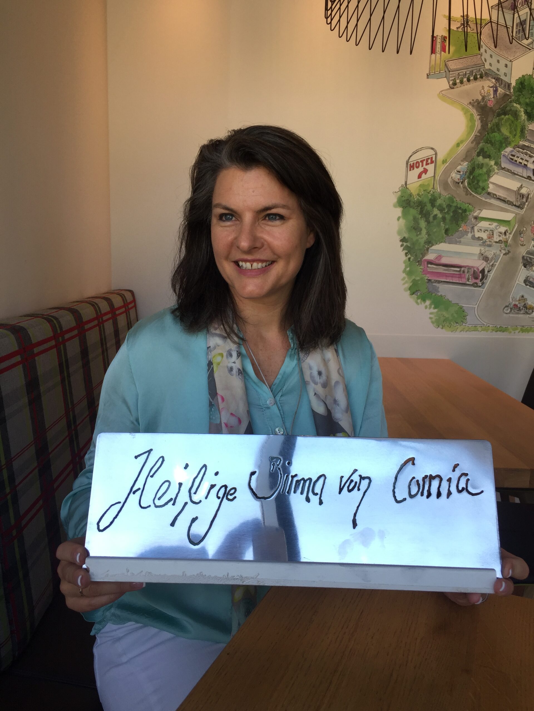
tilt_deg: -9.2
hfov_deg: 48.2
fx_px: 596
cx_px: 267
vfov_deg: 61.7
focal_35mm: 29
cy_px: 356
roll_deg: -2.0
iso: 32
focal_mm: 4.15
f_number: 2.2
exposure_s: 1/176
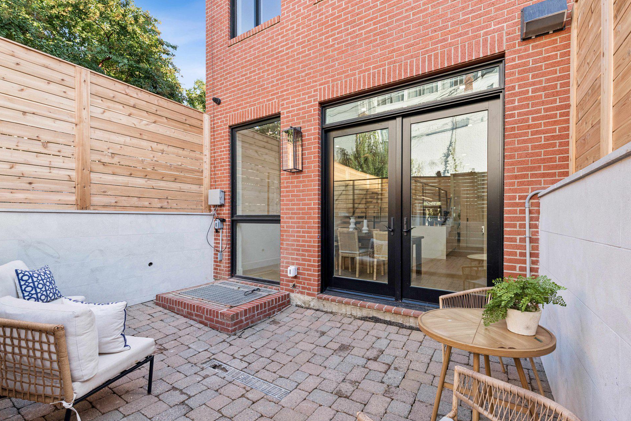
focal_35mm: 15
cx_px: 324
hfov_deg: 100.4
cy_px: 224
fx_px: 263
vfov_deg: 77.2
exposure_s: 1/40
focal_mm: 14
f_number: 10
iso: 320
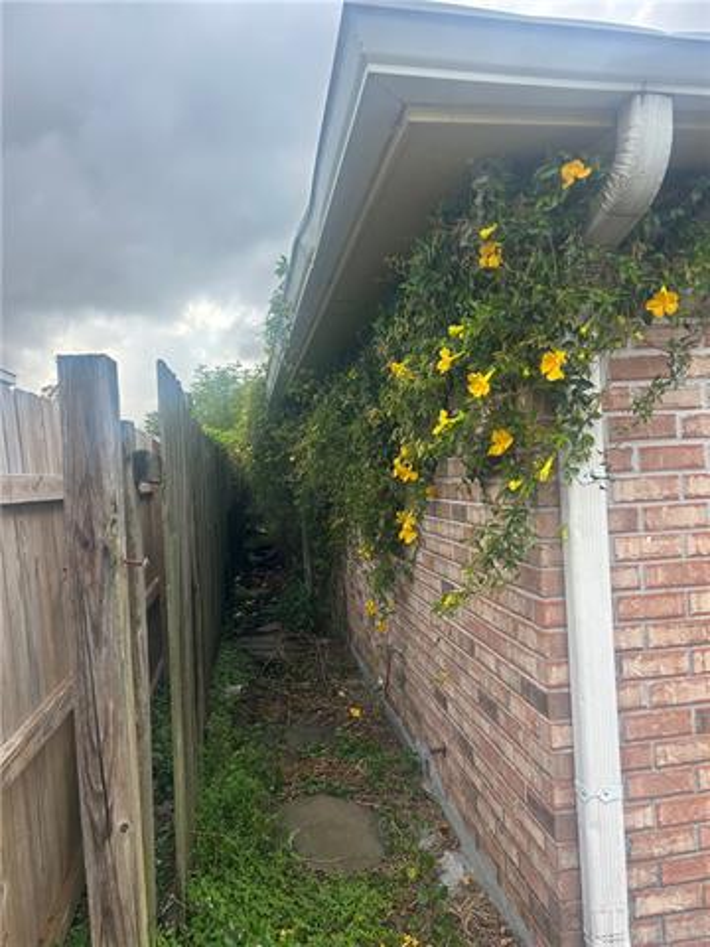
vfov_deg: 67.3
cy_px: 474
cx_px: 355
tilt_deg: -0.4
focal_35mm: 26
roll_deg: +2.5
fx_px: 711
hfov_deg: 53.1
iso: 50
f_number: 1.5
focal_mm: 5.7
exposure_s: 1/917
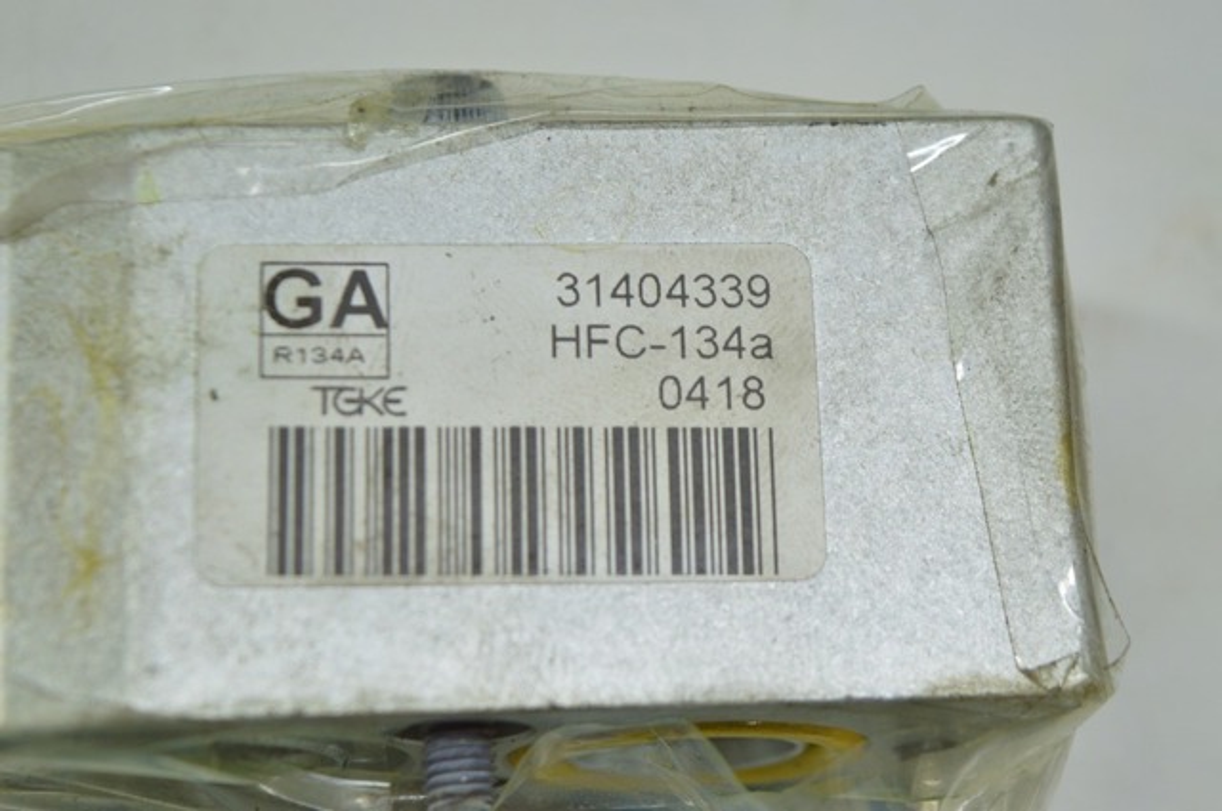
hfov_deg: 24.6
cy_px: 406
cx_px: 611
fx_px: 2797
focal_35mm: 82
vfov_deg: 16.5
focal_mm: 55
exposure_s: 1/40
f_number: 5.6
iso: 400
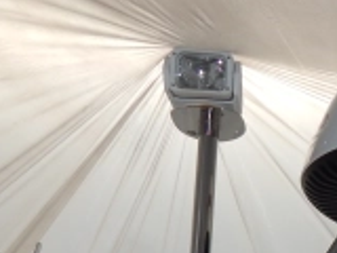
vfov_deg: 17.7
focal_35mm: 79
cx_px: 438
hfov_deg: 22.2
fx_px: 769
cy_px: 313
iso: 125
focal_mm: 4
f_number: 3
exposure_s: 1/125
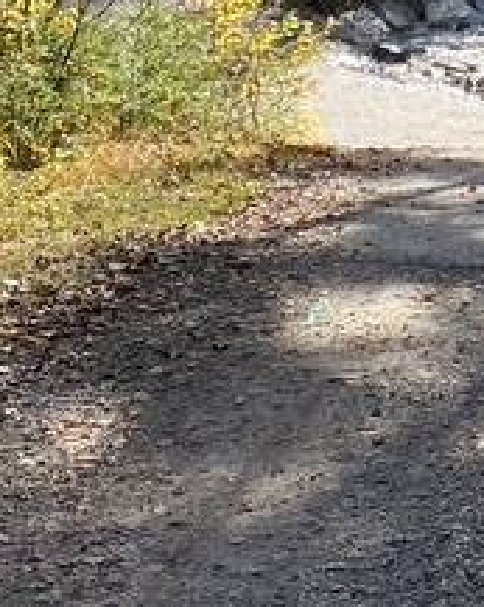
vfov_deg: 14.3
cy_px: -470
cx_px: 744
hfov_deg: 12.2
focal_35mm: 120
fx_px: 2153
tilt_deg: +9.1
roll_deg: -0.1
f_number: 1.8
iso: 32
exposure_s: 1/827
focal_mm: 4.25
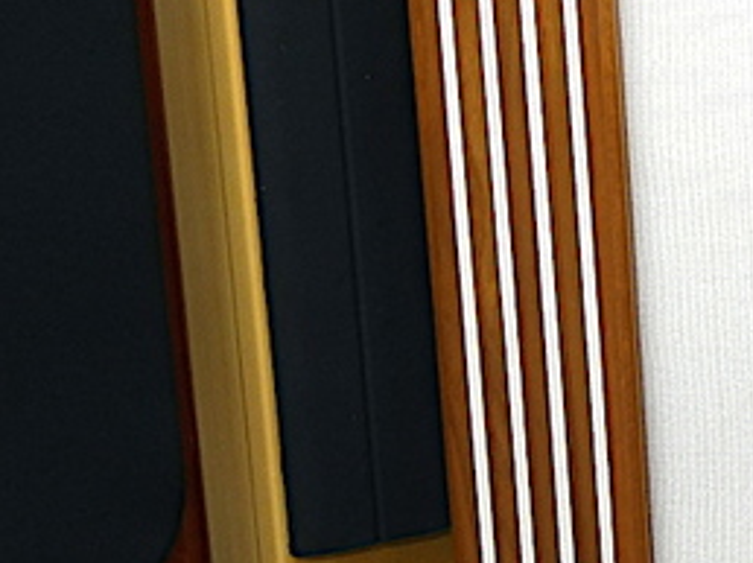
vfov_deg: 8.3
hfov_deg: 10.6
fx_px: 3803
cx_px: 1395
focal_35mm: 175
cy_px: 802
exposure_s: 1/2
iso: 100
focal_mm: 8.4
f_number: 4
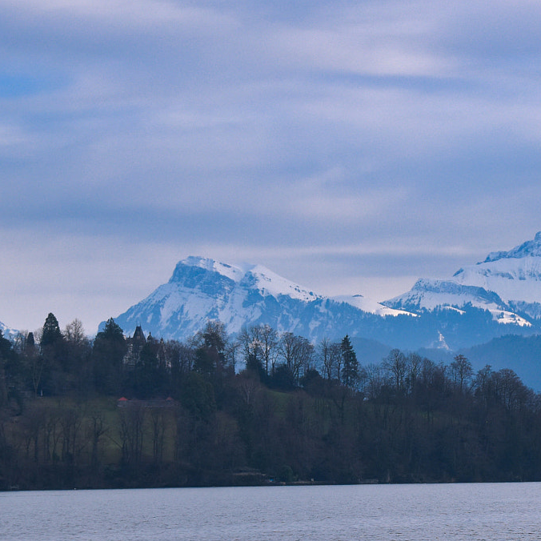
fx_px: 2935
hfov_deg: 10.5
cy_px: 351
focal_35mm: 166
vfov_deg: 10.5
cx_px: 517
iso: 320
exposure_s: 1/250
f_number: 8
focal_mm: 55
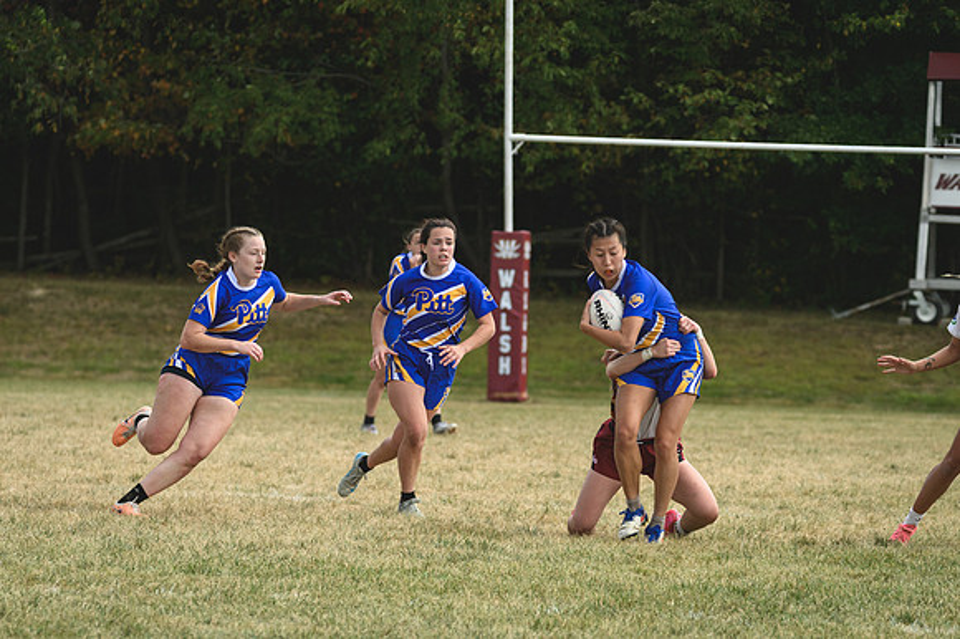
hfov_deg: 5.7
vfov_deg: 3.8
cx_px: 480
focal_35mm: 360
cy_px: 320
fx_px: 9594
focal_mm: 240
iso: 360
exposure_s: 1/1000
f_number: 5.3
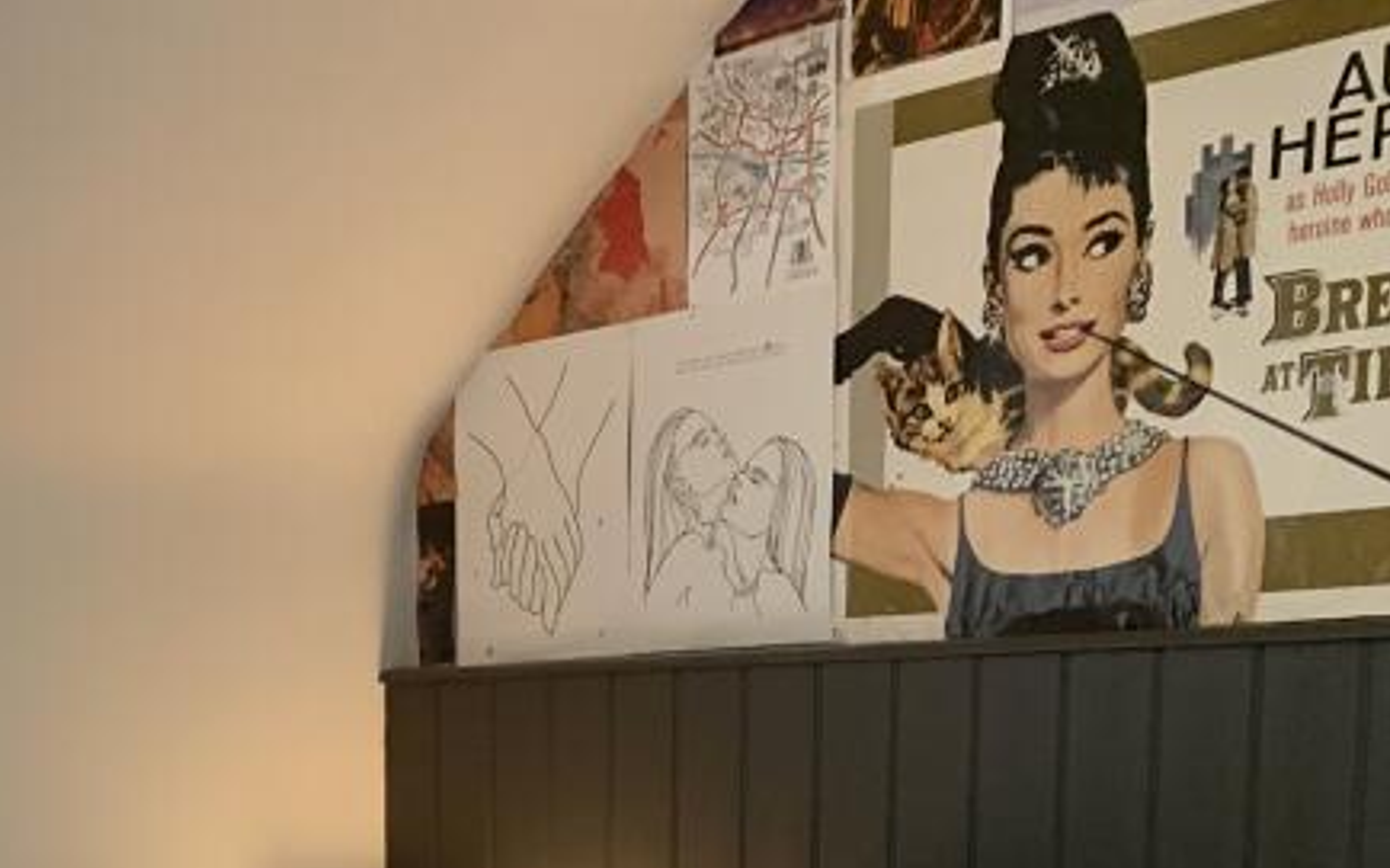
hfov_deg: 29.1
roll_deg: +4.0
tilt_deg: -10.8
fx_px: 2462
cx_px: -67
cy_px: 1175
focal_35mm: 65
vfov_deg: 18.4
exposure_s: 1/50
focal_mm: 4.25
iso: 80
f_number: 1.8
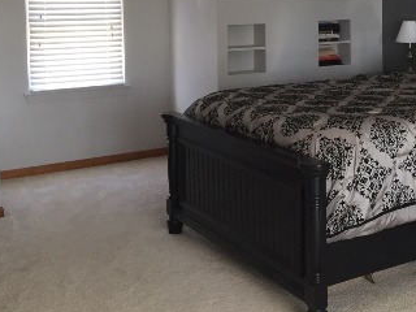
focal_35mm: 58
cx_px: 377
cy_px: 34
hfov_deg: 31.6
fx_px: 697
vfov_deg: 24.5
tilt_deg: -2.5
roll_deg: +1.0
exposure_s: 1/30
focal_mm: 4.15
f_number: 2.2
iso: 80
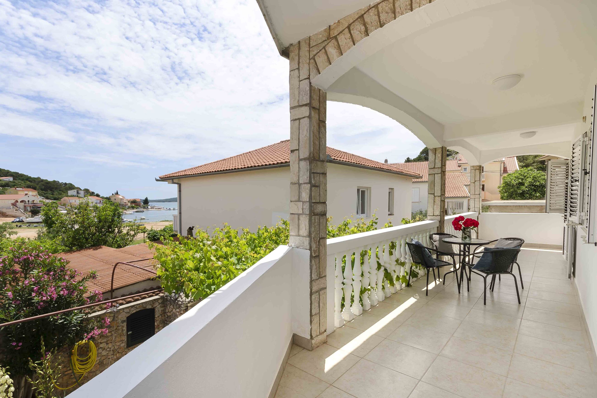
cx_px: 280
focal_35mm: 16
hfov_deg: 96.6
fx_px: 265
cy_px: 211
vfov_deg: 73.7
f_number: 11
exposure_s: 1/200
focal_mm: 10
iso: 100
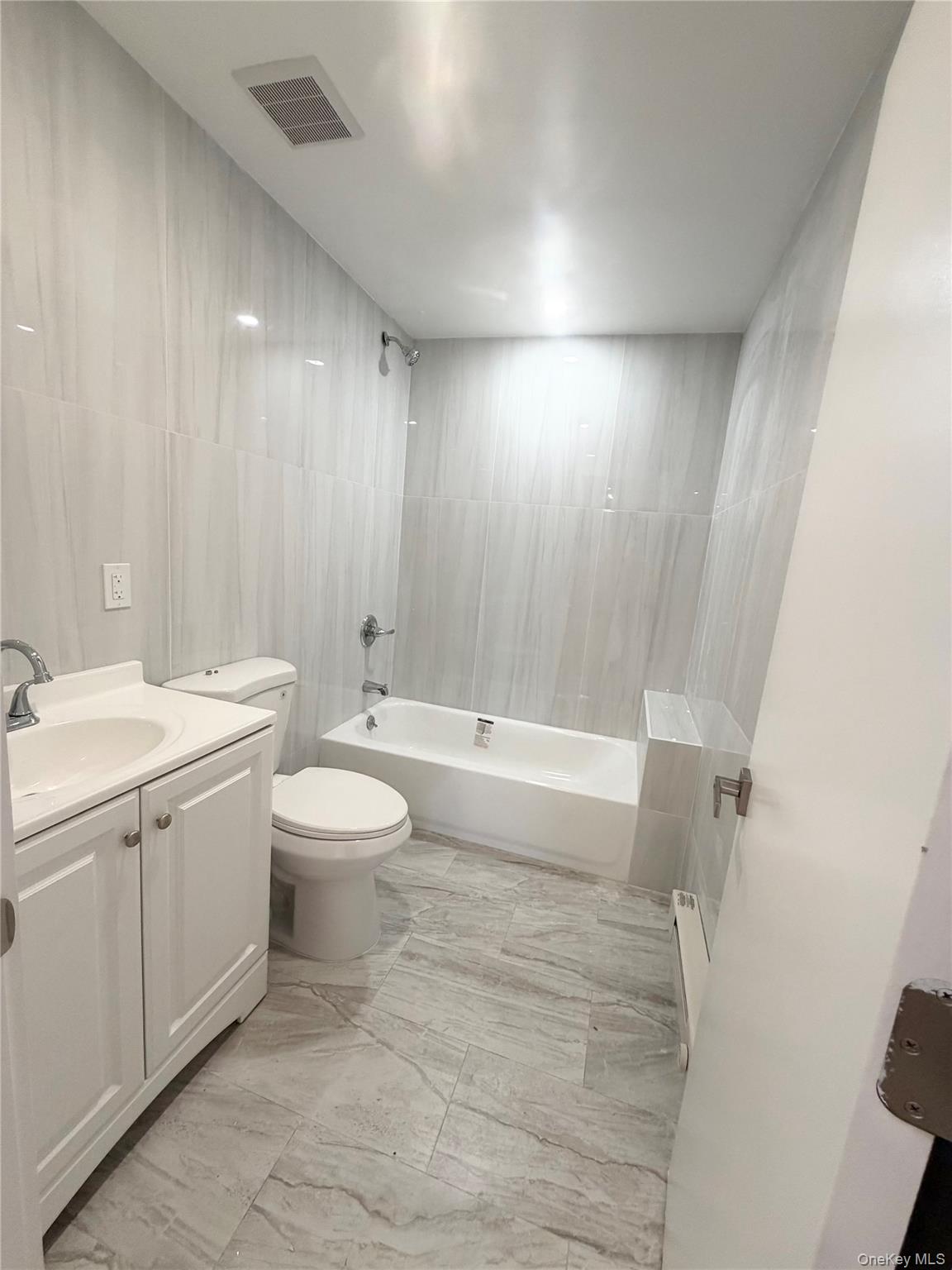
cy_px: 635
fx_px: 513
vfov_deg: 102.1
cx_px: 476
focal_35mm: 14
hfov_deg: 85.7
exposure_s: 1/120
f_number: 2.2
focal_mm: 2.22
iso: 320
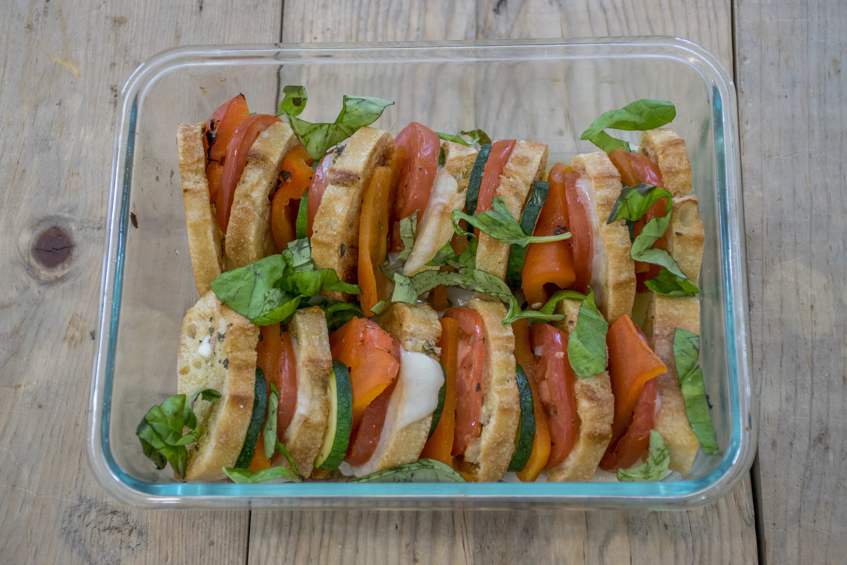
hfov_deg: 28.1
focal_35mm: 72
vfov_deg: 18.9
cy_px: 282
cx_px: 424
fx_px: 1694
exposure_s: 1/125
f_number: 5.6
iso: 400
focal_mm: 48
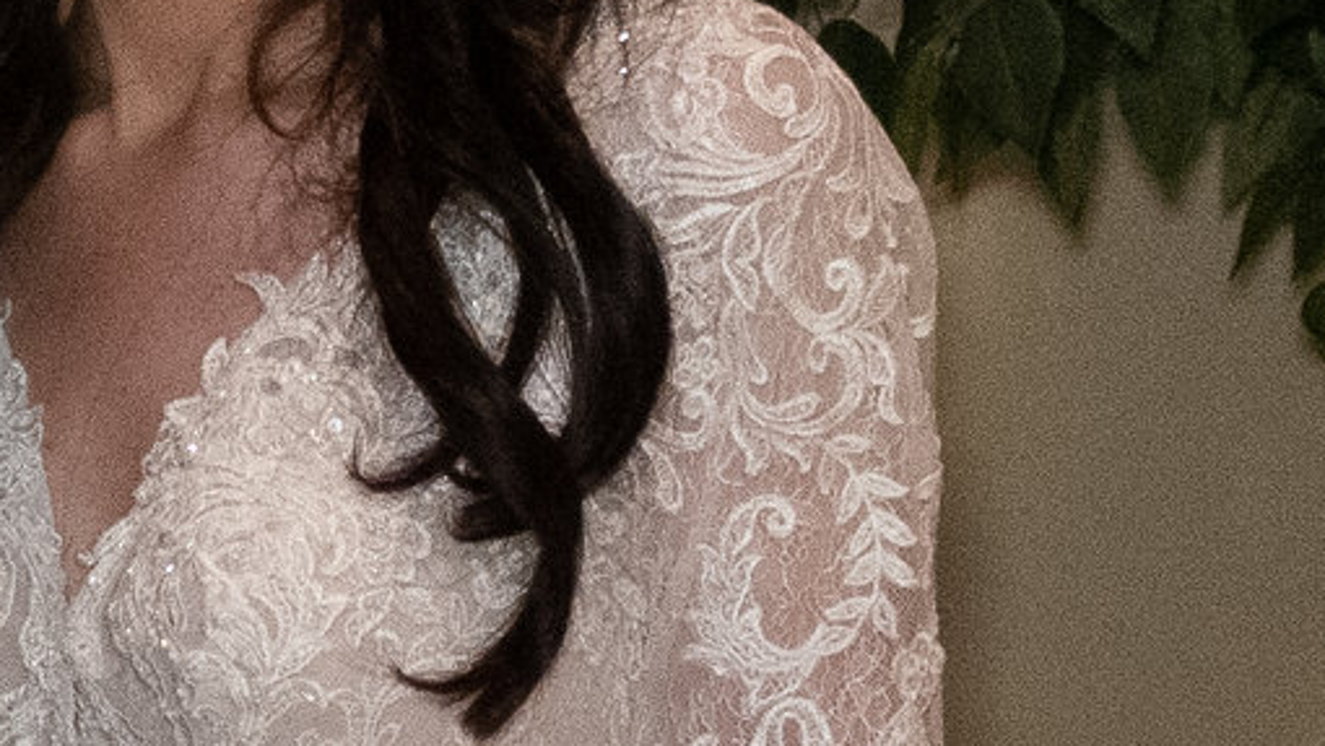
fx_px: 5200
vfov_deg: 8.2
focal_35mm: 148
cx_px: -455
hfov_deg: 13.9
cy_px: 183
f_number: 1.8
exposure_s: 1/125
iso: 2000
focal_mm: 9.44
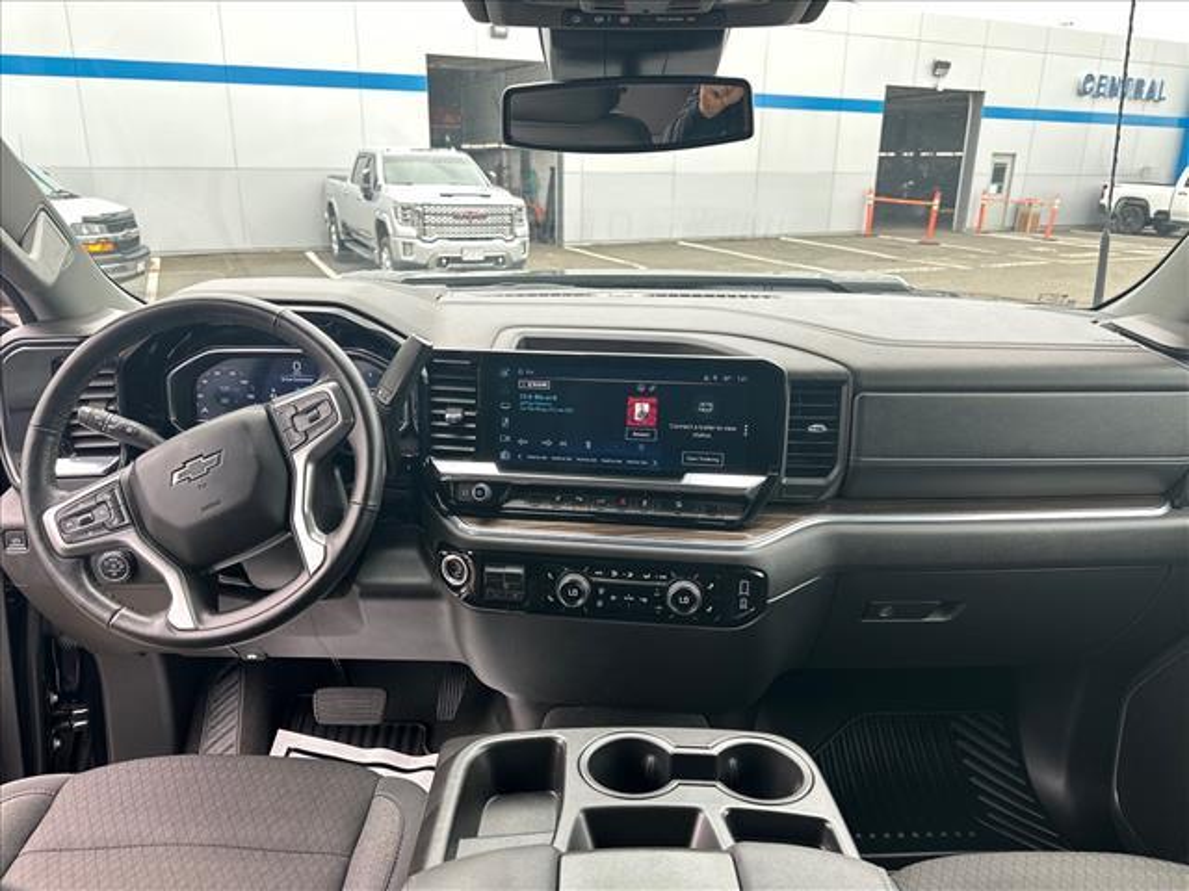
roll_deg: -1.2
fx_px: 824
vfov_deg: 56.8
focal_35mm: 24
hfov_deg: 71.6
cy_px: 446
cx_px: 594
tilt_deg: -17.8
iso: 125
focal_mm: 6.86
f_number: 1.78
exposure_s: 1/164
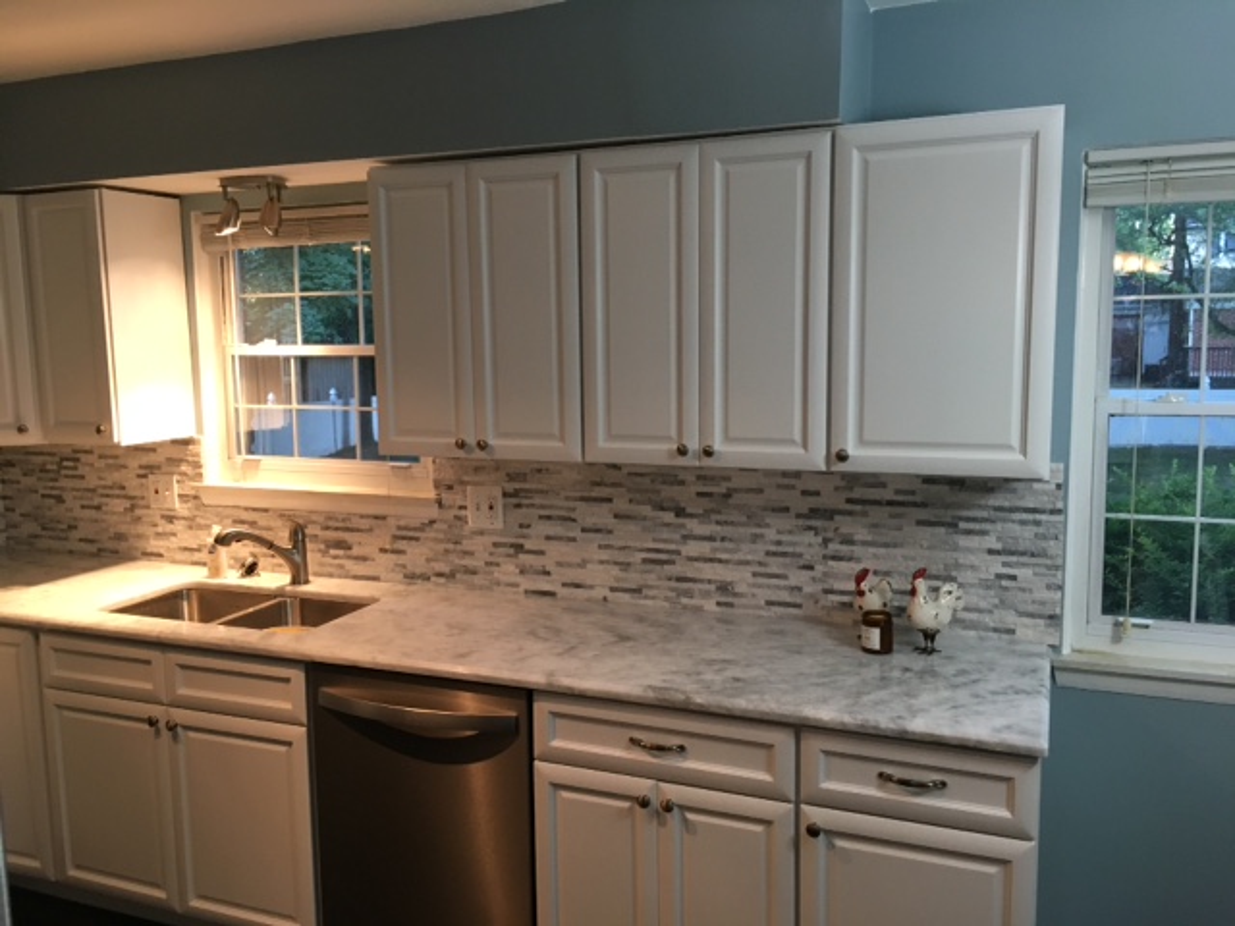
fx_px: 1035
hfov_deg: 61.7
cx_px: 618
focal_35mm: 29
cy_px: 463
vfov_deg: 48.2
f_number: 2.2
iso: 100
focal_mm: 4.15
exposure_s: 1/30
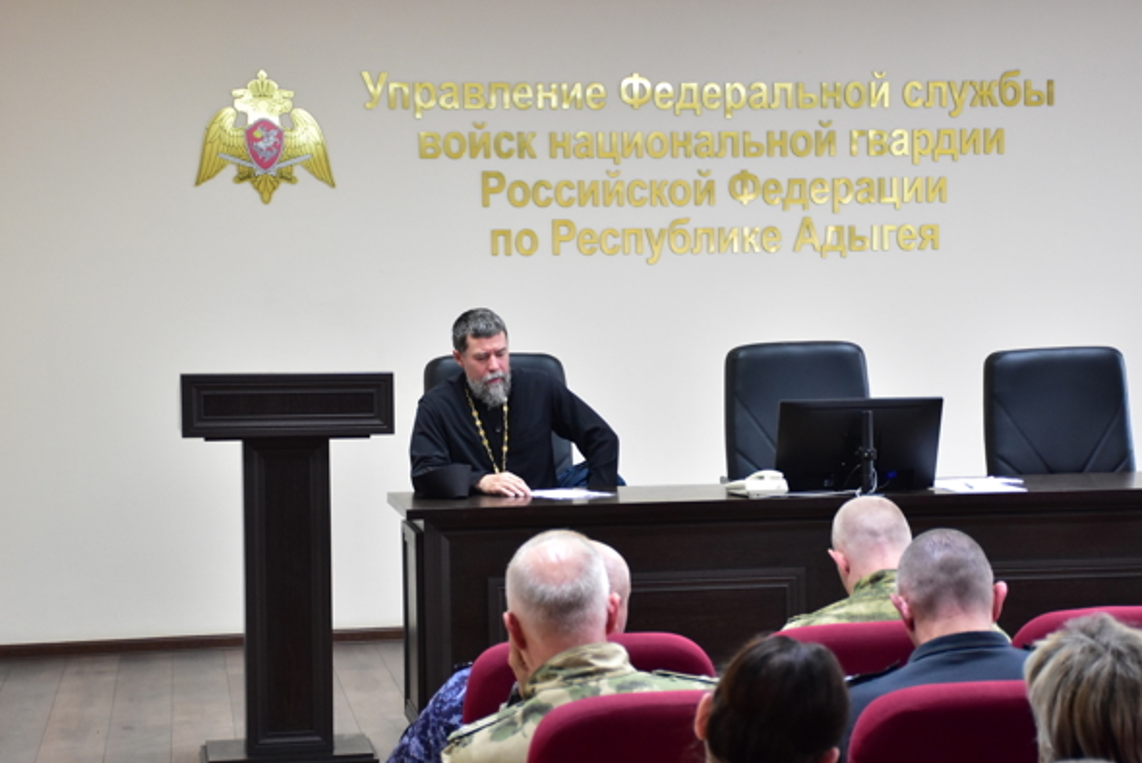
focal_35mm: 86
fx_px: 2718
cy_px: 476
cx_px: 680
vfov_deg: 16.0
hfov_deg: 23.7
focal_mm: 45
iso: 1600
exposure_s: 1/60
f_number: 5
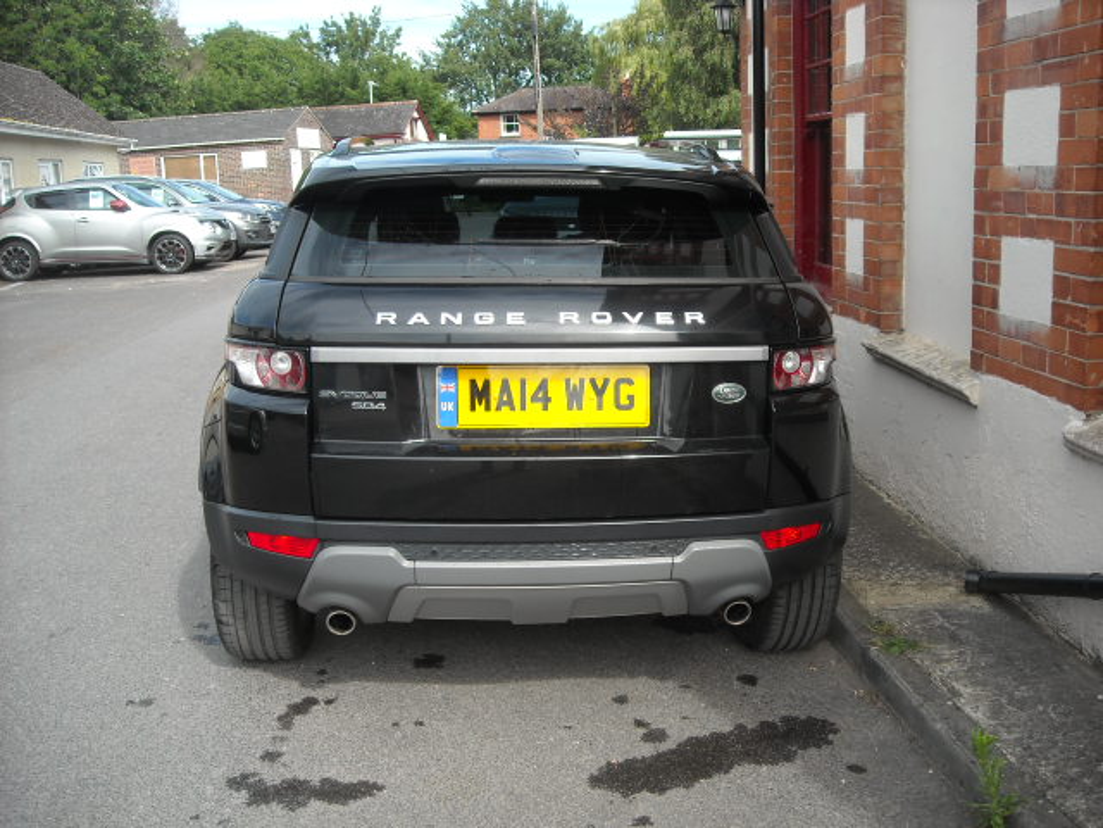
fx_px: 1115
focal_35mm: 35
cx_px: 552
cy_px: 414
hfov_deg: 52.6
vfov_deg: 40.7
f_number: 2.8
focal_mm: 5.7
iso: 64
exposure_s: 1/419
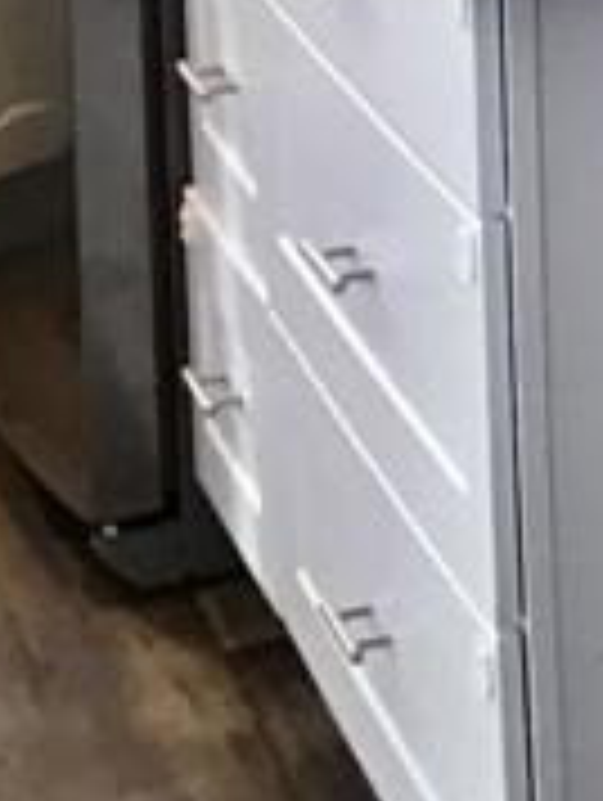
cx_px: 2025
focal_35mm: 178
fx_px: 4124
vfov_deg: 10.3
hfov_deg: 7.1
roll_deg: +0.9
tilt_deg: -4.5
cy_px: -770
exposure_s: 1/30
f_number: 2.4
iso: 64
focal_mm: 3.3
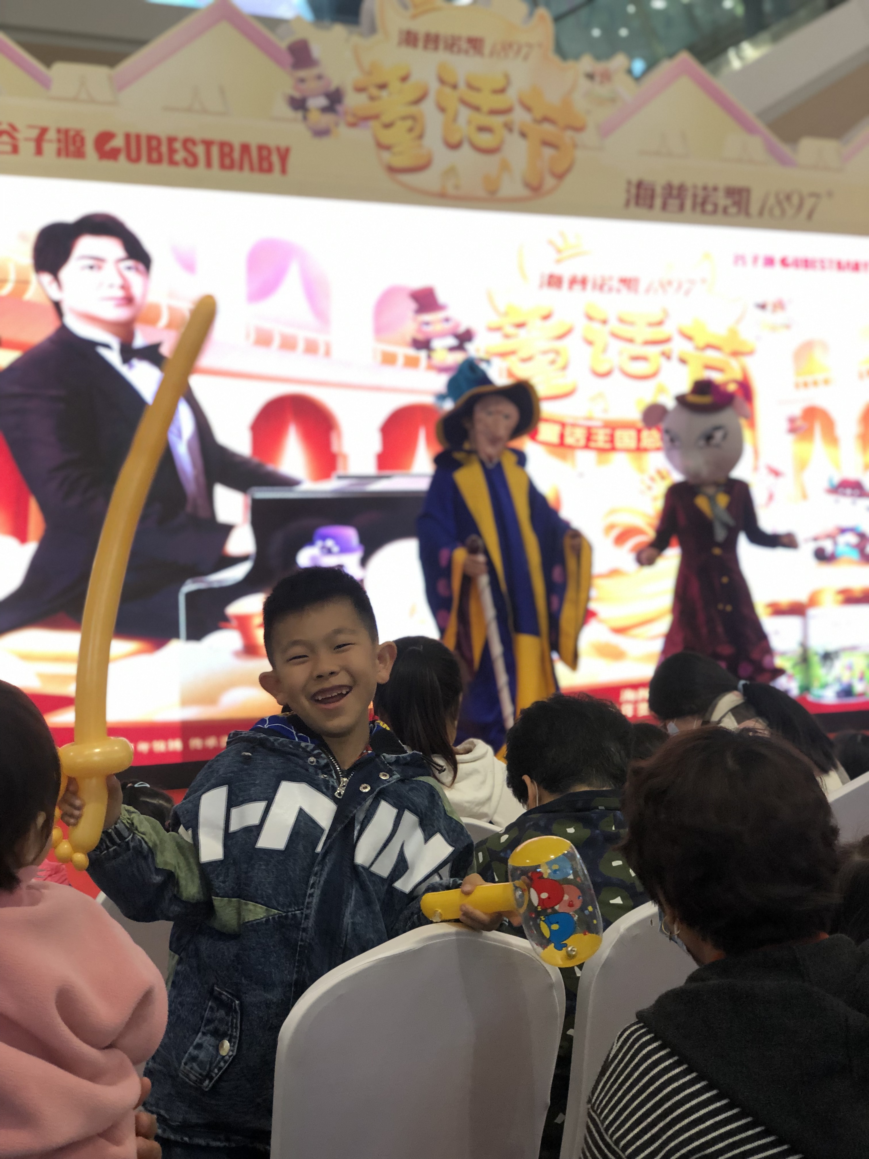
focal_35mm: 52
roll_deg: +1.0
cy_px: 580
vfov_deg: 36.8
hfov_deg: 28.0
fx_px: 1741
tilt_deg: -0.1
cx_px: 434
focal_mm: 6
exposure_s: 1/60
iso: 80
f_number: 2.4
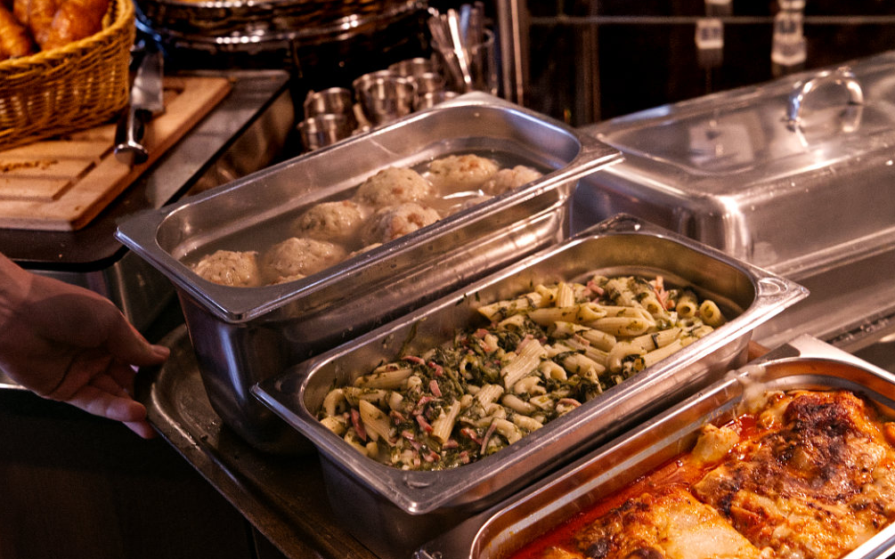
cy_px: 299
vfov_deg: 24.4
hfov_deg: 38.2
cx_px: 440
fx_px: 1293
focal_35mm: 53
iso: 2500
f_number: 6.3
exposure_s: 1/125
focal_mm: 51
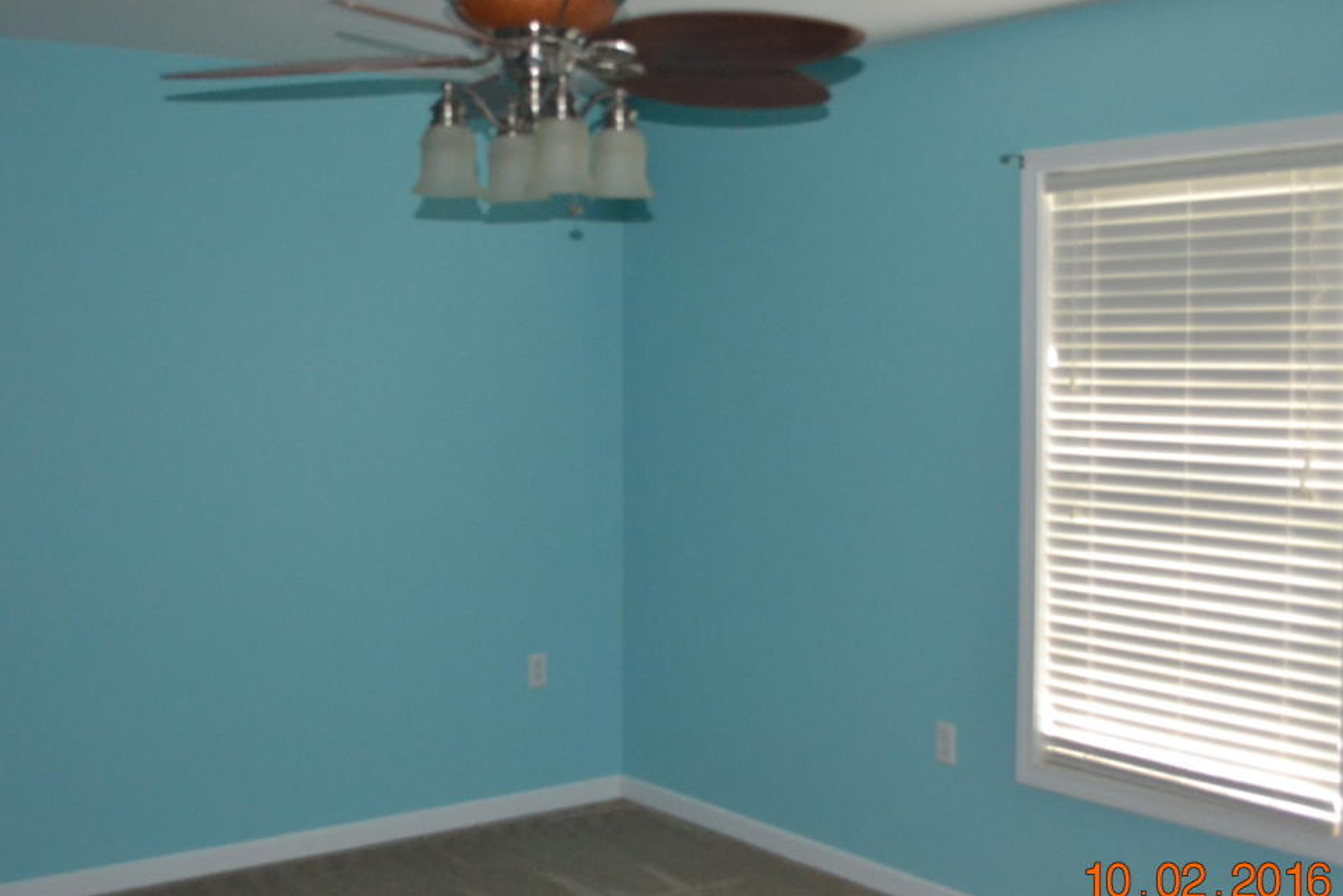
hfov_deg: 45.4
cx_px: 684
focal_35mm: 43
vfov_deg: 31.2
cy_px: 426
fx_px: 1604
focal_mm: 24
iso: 2500
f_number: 4
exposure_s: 1/60
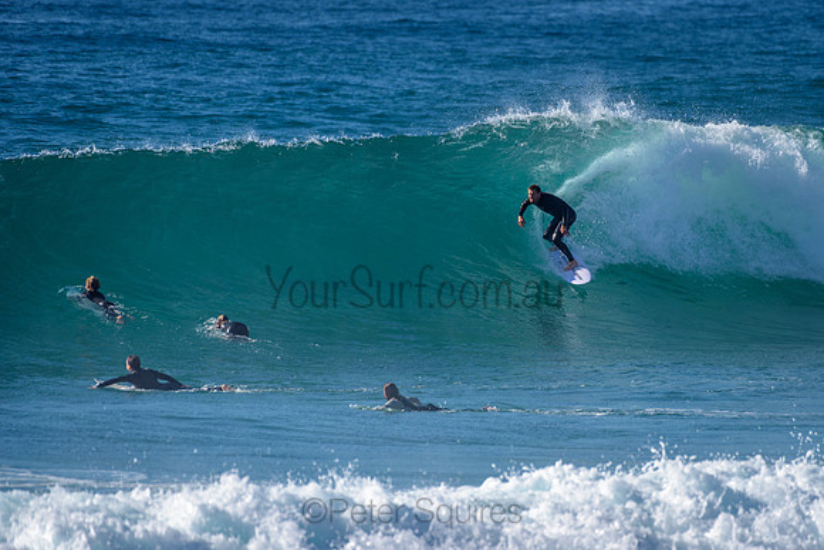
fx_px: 14029
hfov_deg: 3.4
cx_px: 505
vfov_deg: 2.2
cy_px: 225
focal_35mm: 613
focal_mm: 500
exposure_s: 1/2000
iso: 180
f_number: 5.6
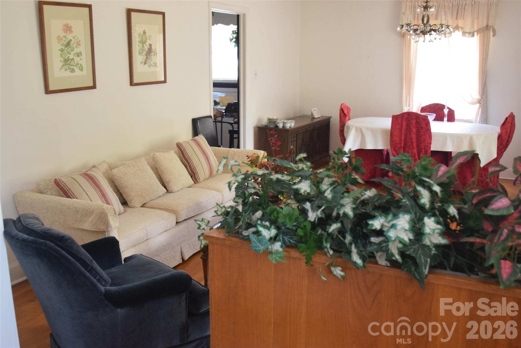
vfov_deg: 36.9
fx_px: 521
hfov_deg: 53.1
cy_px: 174
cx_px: 260
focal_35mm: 36
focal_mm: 24
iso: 1800
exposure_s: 1/60
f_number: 4.5
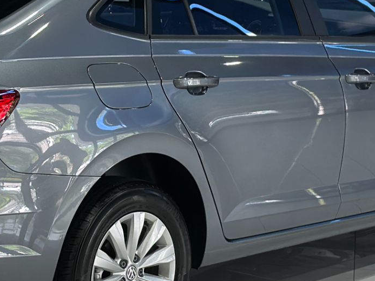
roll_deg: -0.9
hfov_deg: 14.8
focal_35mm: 133
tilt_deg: -9.7
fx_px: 1441
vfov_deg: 11.2
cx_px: 123
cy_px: 124
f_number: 1.78
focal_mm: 6.86
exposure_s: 1/120
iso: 125
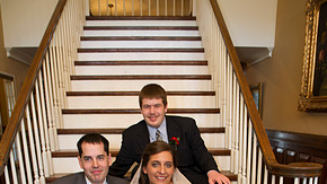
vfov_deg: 26.2
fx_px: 338
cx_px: 165
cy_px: 236
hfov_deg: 51.6
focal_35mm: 39
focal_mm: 24
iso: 800
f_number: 4
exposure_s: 1/60
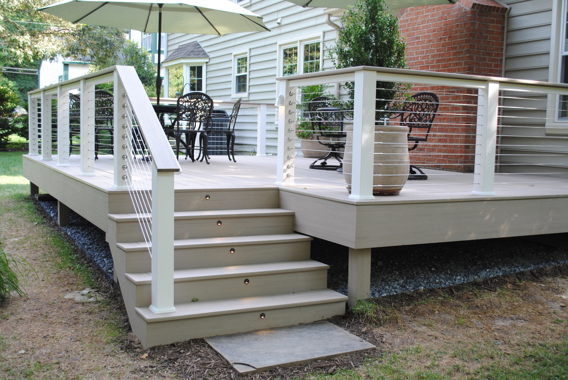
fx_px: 616
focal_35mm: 39
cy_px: 190
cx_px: 284
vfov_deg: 34.3
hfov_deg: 49.5
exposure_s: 1/80
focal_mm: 26
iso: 200
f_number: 4.2
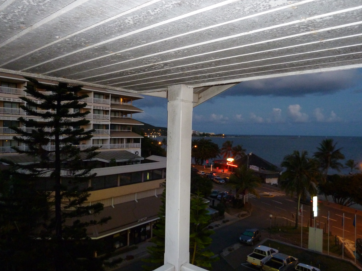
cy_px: 132
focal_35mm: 26
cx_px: 177
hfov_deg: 67.3
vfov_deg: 53.1
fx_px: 272
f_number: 3.3
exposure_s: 1/8
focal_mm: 4.1
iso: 400
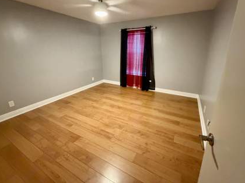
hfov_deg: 94.5
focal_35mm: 16
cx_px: 128
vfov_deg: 77.6
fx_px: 113
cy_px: 79
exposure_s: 1/60
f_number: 2.2
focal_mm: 2.22
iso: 1250
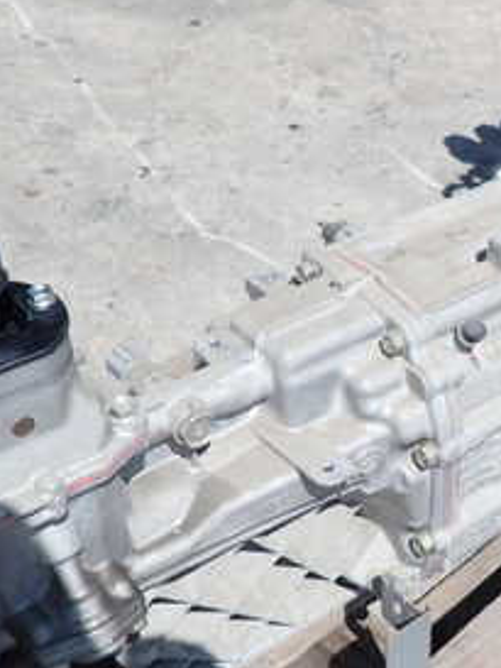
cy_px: 382
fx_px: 1061
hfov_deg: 25.9
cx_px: 435
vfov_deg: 34.9
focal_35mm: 55
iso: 100
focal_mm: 4.5
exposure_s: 1/2000
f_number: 2
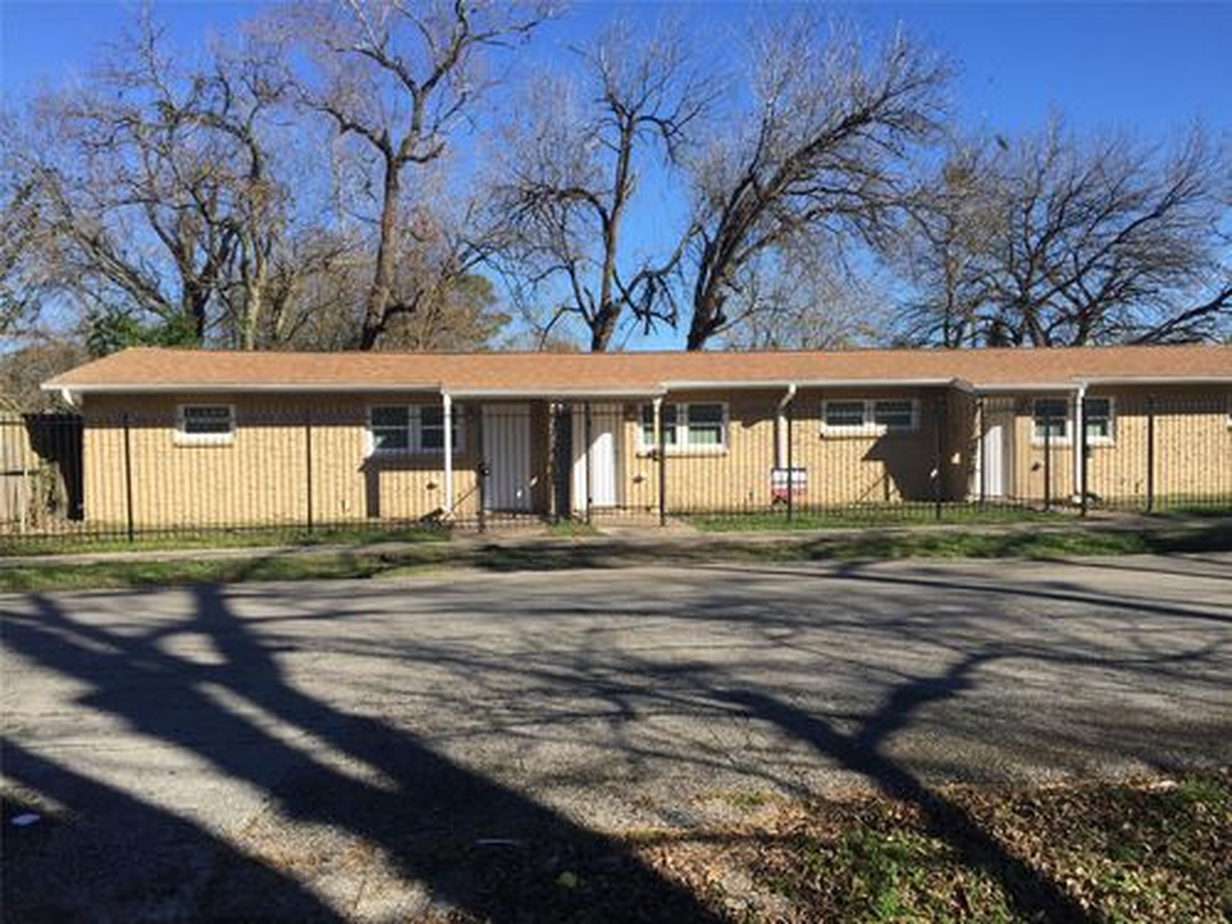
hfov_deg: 61.7
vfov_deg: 48.2
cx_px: 616
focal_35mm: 29
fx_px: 1032
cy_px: 462
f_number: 2.2
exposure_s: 1/1412
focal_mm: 4.15
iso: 32
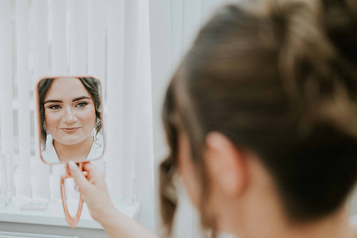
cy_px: 141
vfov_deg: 29.2
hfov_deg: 42.7
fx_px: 456
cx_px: 167
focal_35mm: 46
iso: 1000
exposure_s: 1/2500
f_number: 1.8
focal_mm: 35
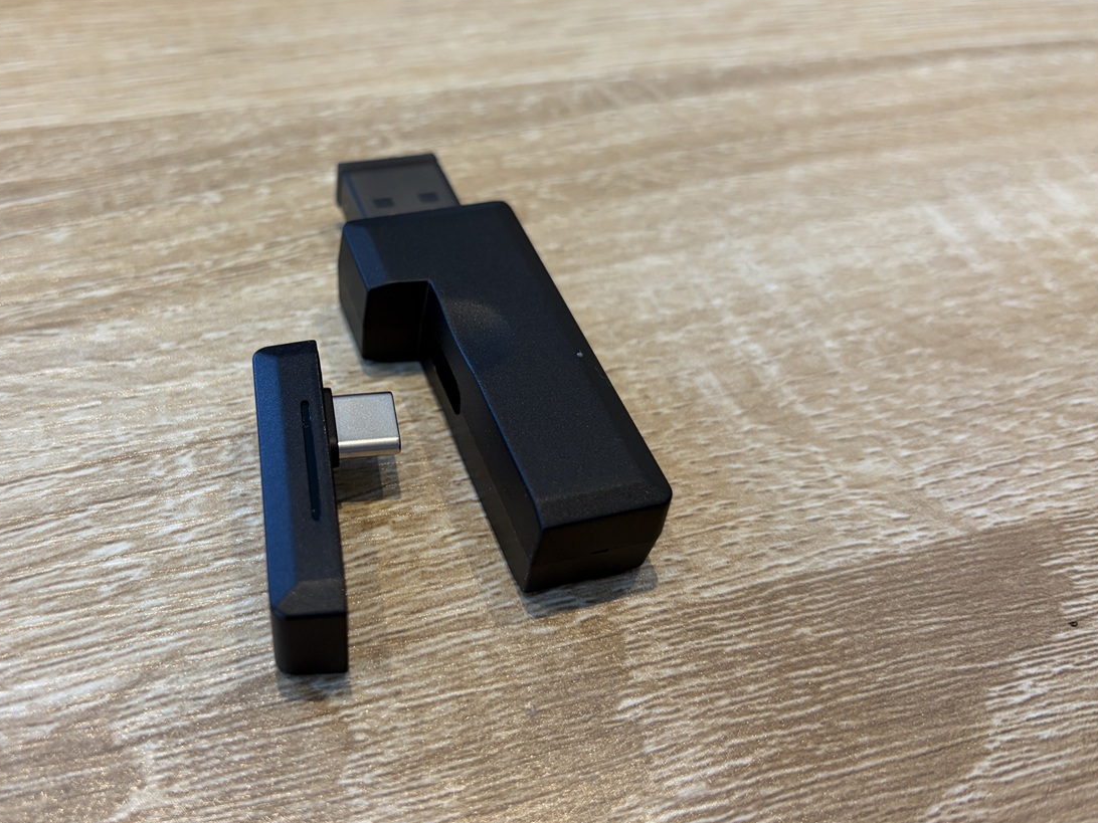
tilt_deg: -47.8
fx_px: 1078
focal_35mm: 34
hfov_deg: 53.4
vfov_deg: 41.8
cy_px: 379
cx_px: 413
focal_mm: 5.96
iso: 125
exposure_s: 1/105
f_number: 1.6
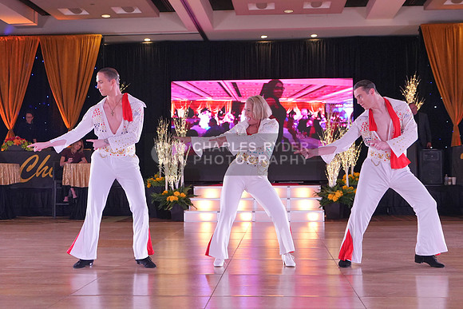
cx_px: 232
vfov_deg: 26.0
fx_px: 669
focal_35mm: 52
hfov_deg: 38.2
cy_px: 154
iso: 2000
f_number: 3.5
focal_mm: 35
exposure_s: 1/400
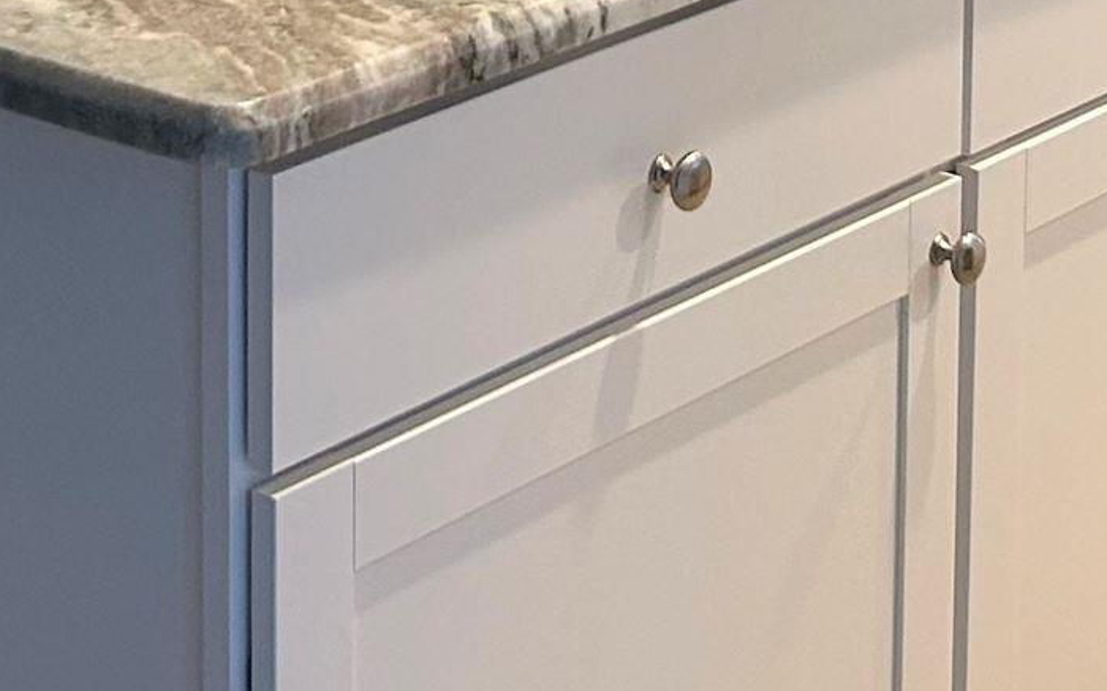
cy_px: -522
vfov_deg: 10.2
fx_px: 3649
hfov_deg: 17.2
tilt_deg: -8.0
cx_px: 541
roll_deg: +0.0
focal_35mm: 121
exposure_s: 1/60
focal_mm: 5.7
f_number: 1.5
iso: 125
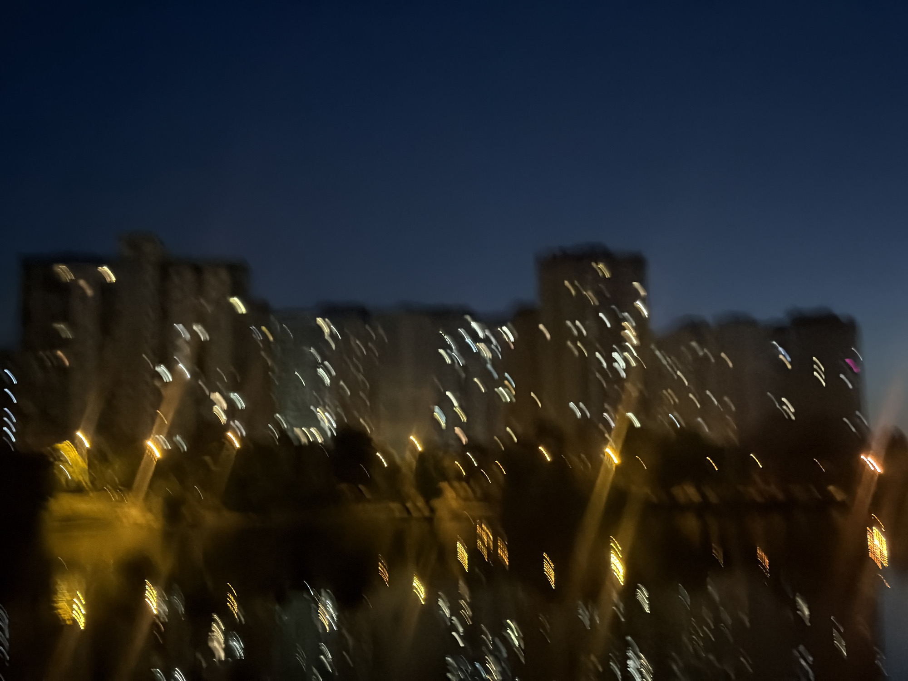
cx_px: 454
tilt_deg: +6.7
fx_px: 1259
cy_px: 340
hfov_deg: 39.7
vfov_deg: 30.3
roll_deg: +1.7
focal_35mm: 48
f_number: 1.78
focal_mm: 6.76
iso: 4000
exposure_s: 1/17
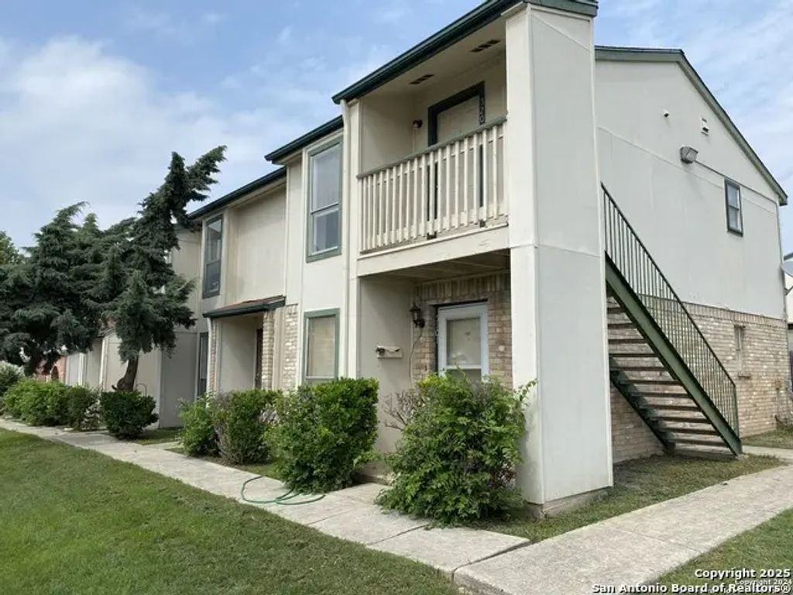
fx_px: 596
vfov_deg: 53.1
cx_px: 396
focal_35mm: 26
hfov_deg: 67.3
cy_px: 298
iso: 32
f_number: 1.8
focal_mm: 4.25
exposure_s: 1/3300
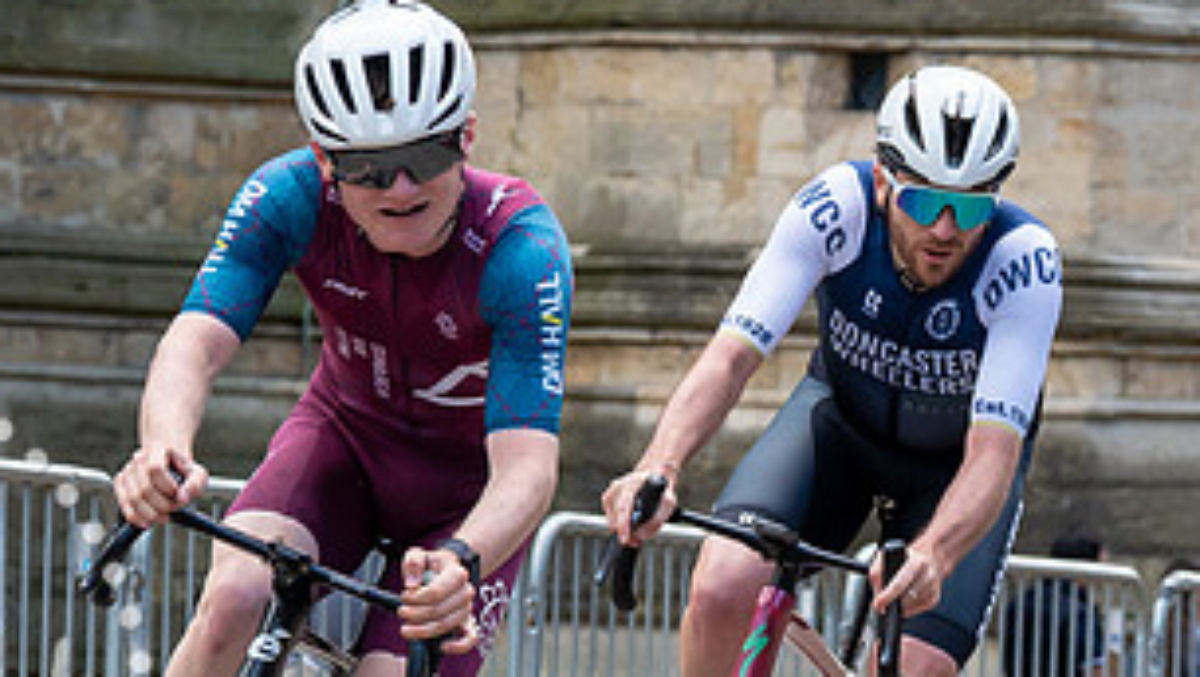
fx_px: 9647
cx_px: 442
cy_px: -48
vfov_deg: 4.0
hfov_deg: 7.1
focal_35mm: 303
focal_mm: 75
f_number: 5
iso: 1000
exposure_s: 1/1000
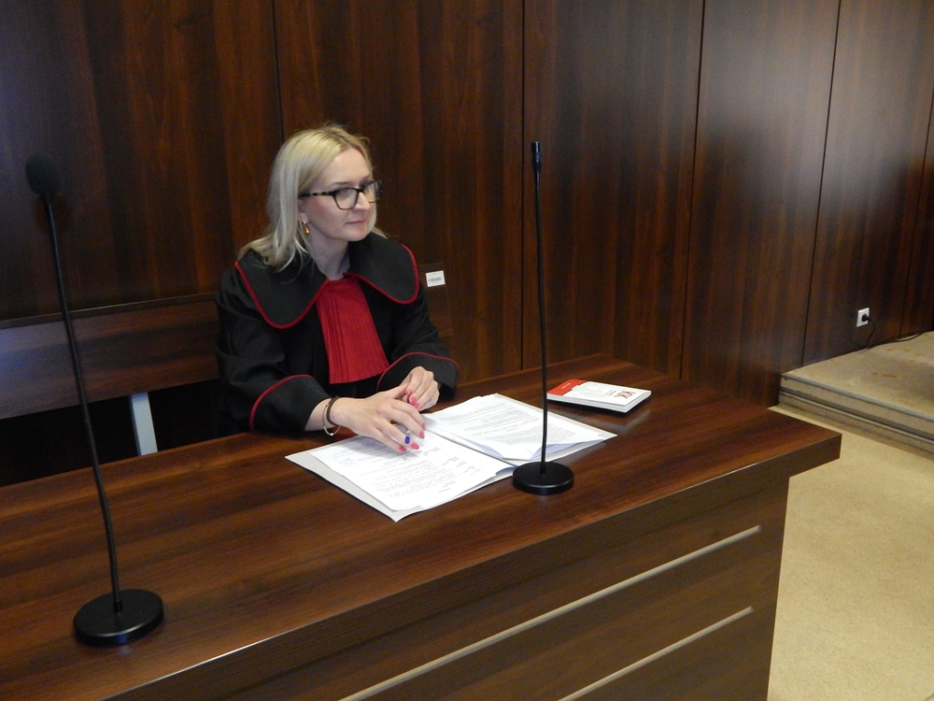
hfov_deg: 58.4
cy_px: 350
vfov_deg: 45.4
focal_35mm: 31
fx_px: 836
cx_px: 467
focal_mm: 5.6
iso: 800
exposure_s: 1/60
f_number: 3.2
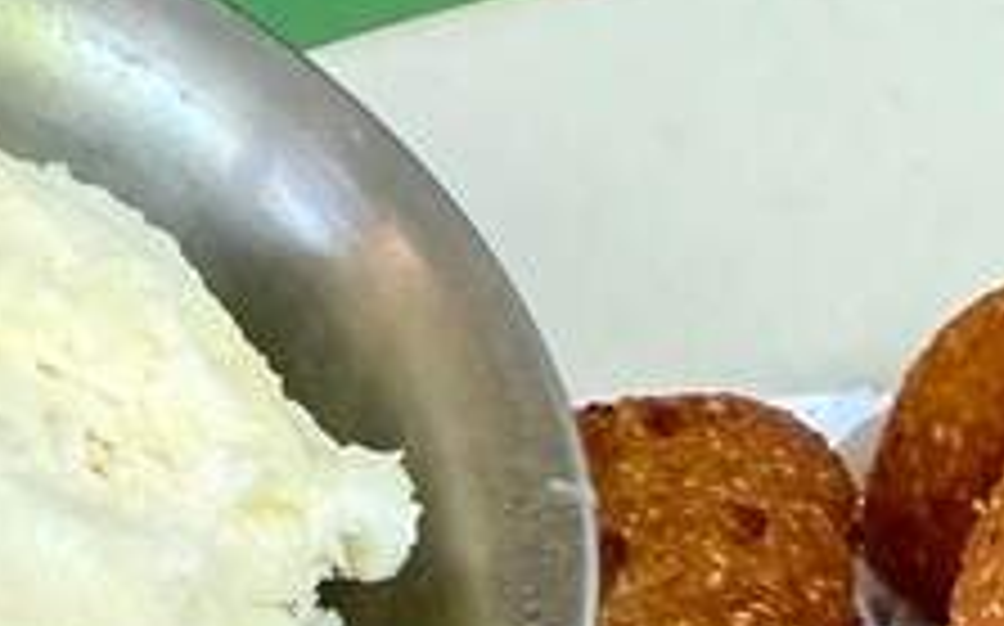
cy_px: 1851
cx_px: 1297
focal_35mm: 137
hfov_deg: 14.6
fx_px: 3746
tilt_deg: -56.2
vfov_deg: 8.2
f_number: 2.2
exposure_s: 1/99
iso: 80
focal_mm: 2.22
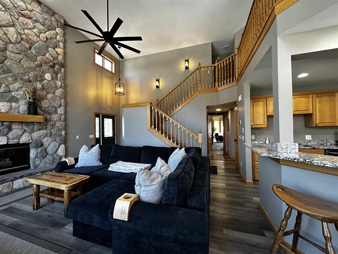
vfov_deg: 85.7
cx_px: 169
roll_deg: +0.9
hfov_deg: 102.1
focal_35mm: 14
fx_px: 137
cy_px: 127
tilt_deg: +1.4
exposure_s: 1/120
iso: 250
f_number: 2.2
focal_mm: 2.22
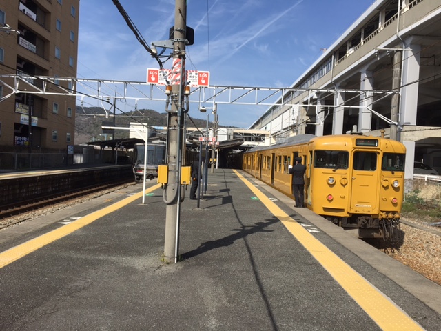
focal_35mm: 29
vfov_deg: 48.2
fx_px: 369
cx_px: 220
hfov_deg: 61.7
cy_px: 166
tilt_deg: -3.5
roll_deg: -3.5
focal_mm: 4.15
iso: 25
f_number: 2.2
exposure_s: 1/1789
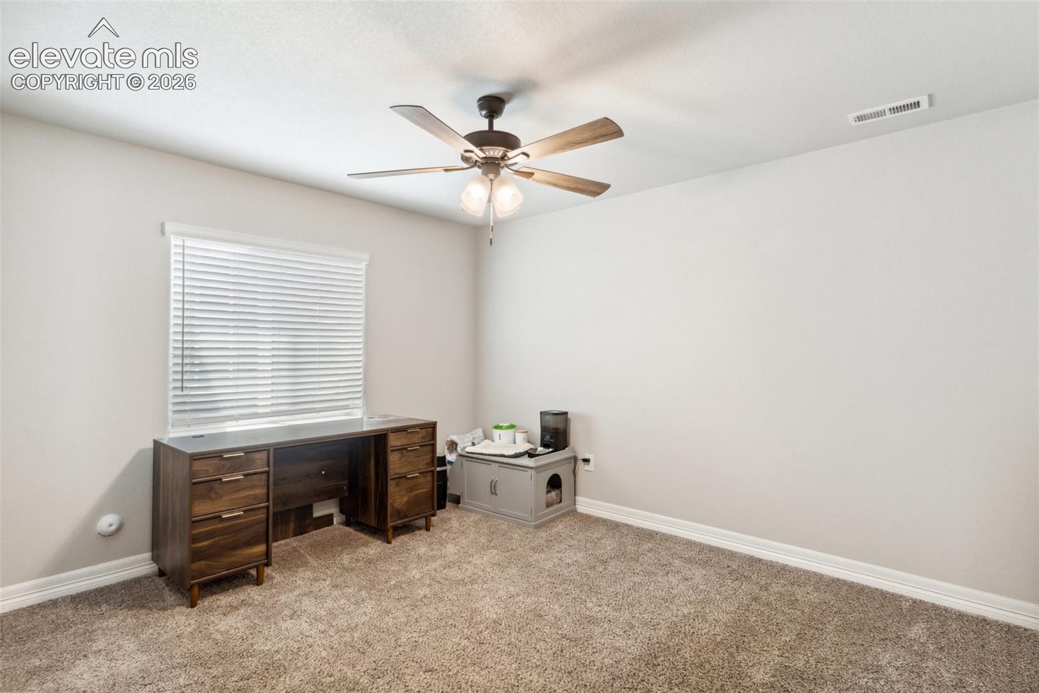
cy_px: 346
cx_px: 520
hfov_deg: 90.0
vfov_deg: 67.4
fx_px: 519
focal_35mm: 18
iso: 400
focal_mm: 18
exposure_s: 1/13
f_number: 8
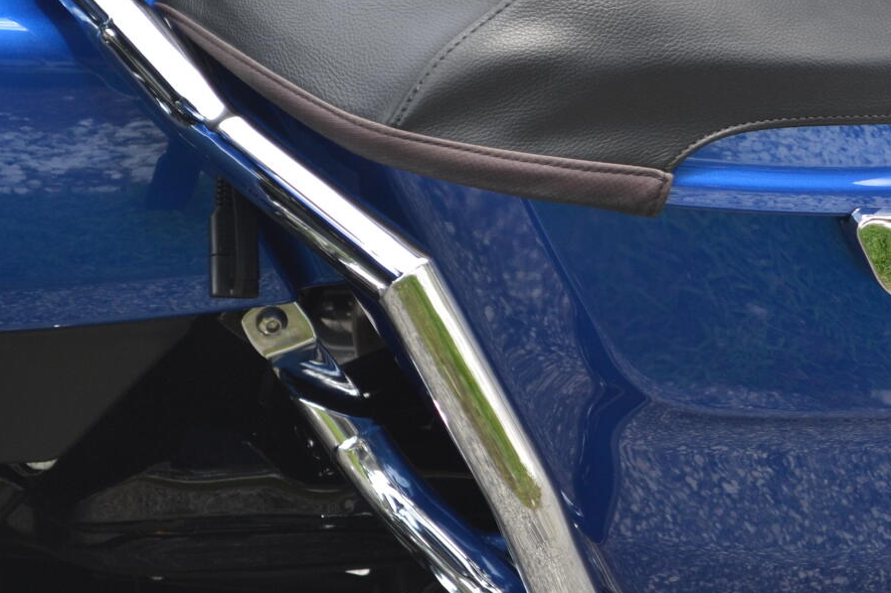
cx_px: 846
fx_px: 4556
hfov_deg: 11.1
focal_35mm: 184
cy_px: 268
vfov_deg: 7.5
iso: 180
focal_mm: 55
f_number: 5.6
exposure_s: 1/125
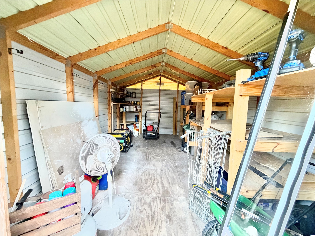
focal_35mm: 14
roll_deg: -1.5
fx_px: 127
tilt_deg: -5.1
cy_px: 118
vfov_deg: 85.7
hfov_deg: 102.1
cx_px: 158
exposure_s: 1/60
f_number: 2.2
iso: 640
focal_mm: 2.22
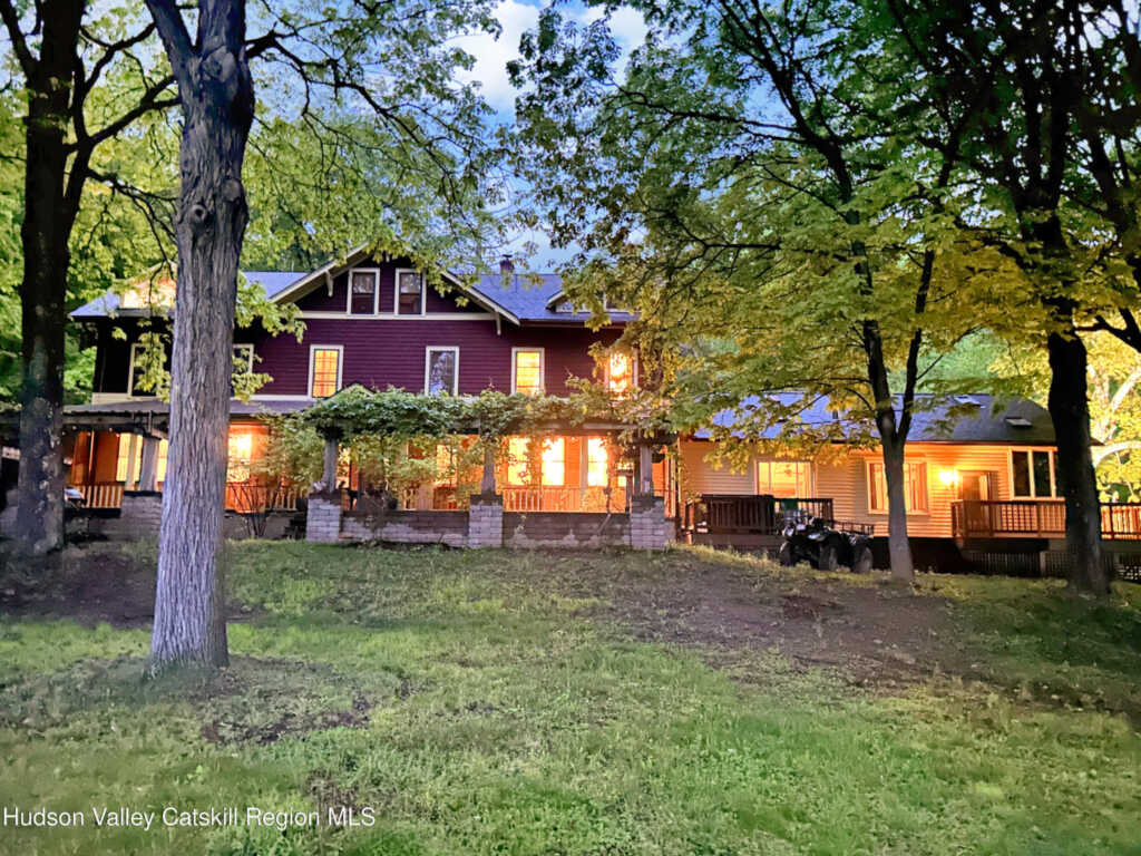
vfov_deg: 53.1
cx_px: 570
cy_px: 428
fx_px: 857
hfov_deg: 67.3
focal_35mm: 26
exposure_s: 1/5
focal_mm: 5.7
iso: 2000
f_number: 1.5
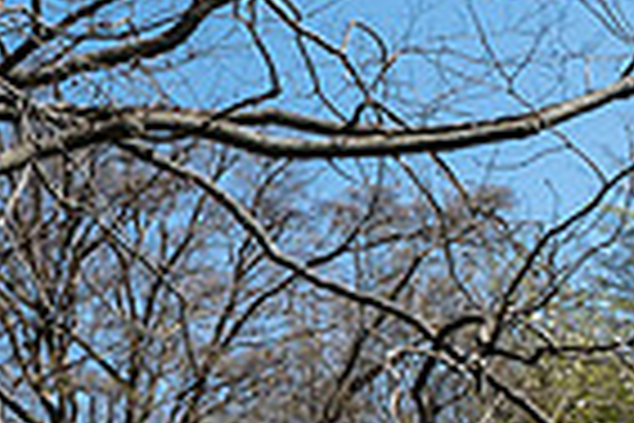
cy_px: 340
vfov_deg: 13.8
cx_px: -126
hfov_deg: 19.4
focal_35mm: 99
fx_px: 1743
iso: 400
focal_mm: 16
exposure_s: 1/160
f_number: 11
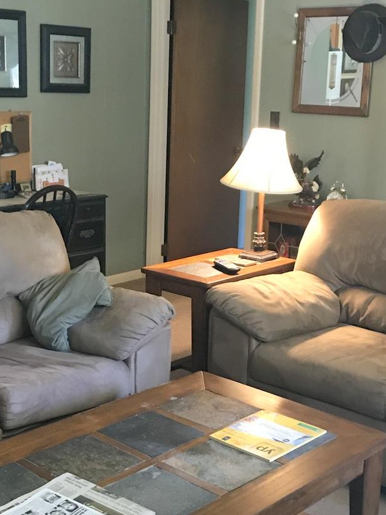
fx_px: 803
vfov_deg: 35.5
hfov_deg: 26.7
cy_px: 272
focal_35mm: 54
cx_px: 97
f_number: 1.8
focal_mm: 3.99
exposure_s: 1/7
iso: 100
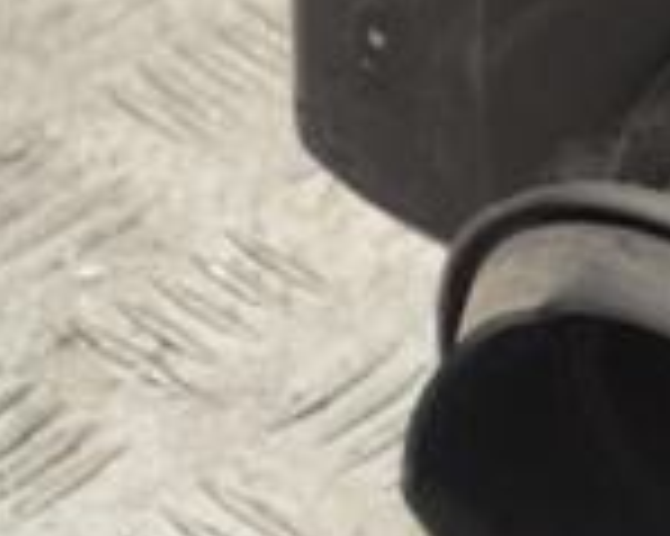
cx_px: 1178
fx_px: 5846
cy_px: 198
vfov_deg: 5.2
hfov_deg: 6.4
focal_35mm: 295
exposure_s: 1/30
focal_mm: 52
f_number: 5.6
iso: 450
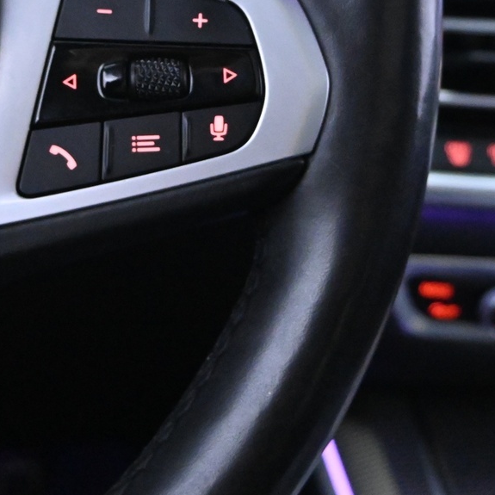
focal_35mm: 79
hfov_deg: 21.9
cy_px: 64
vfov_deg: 21.5
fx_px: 1278
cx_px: 196
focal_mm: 22
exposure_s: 1/40
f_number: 4
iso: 8000
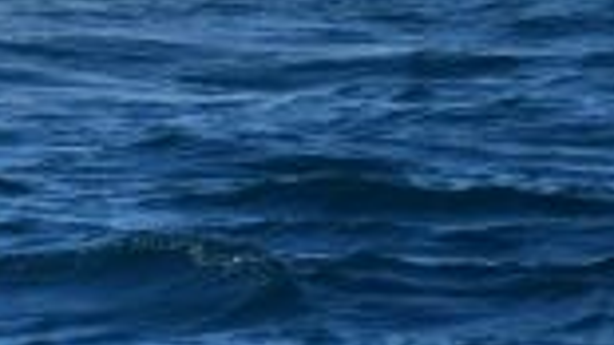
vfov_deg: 0.4
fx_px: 52804
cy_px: -434
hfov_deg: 0.7
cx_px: -875
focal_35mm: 3245
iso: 1100
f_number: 6.3
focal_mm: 600
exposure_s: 1/8000
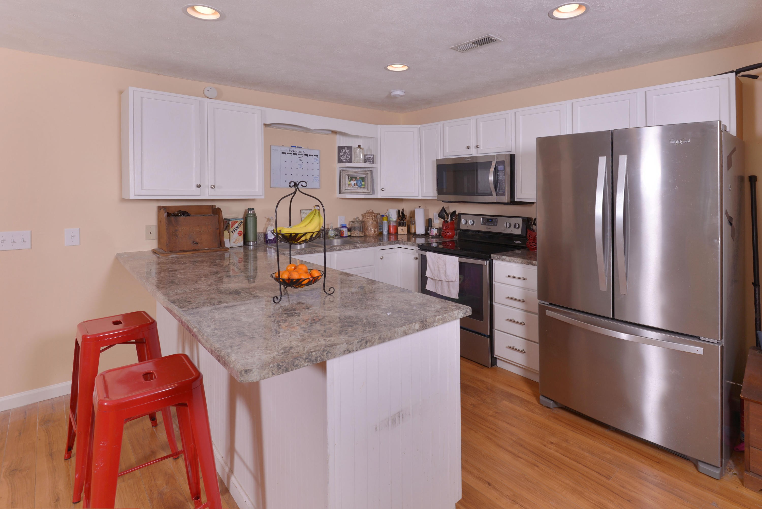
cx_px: 381
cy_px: 254
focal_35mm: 16
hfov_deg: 96.7
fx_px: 339
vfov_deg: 73.8
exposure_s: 1/60
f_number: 8
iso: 100
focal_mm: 16
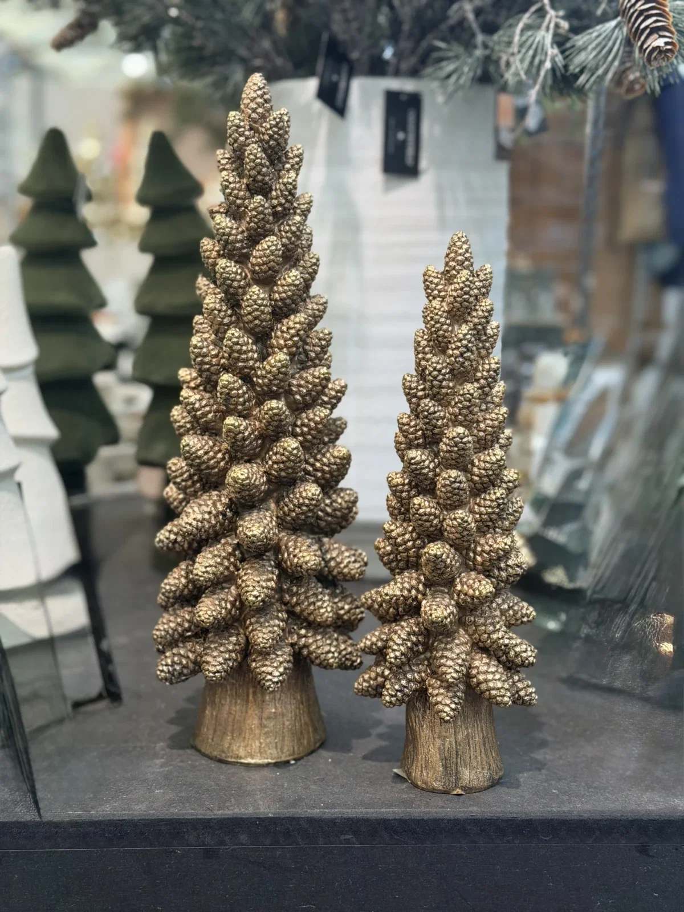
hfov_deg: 30.3
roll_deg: -1.1
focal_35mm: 48
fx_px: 1265
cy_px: 456
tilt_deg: -11.3
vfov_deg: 39.7
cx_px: 342
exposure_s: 1/100
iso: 64
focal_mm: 6.76
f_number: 1.78
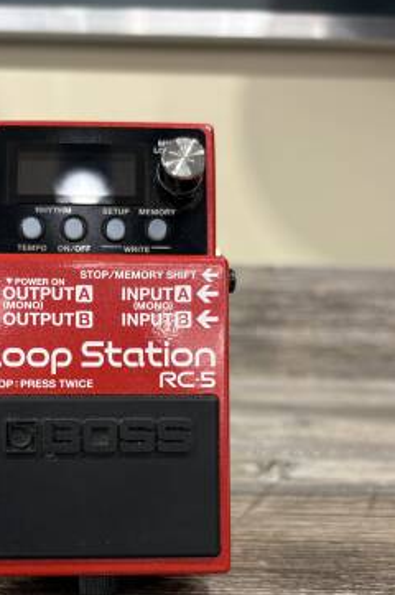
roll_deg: -1.1
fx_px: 643
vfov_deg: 49.0
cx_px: 130
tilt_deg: -7.1
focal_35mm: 39
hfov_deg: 33.8
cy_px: 379
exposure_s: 1/60
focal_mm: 5.96
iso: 80
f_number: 1.6
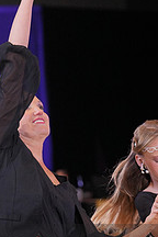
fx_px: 1554
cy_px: 261
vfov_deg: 8.7
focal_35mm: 236
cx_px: 105
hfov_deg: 5.8
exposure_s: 1/500
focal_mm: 88
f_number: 3.5
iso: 1600
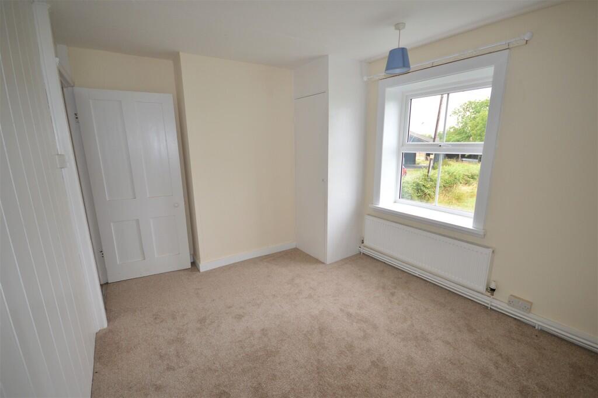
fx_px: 249
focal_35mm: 15
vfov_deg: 77.2
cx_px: 299
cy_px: 199
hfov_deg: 100.4
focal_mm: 10
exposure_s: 1/125
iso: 360
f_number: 4
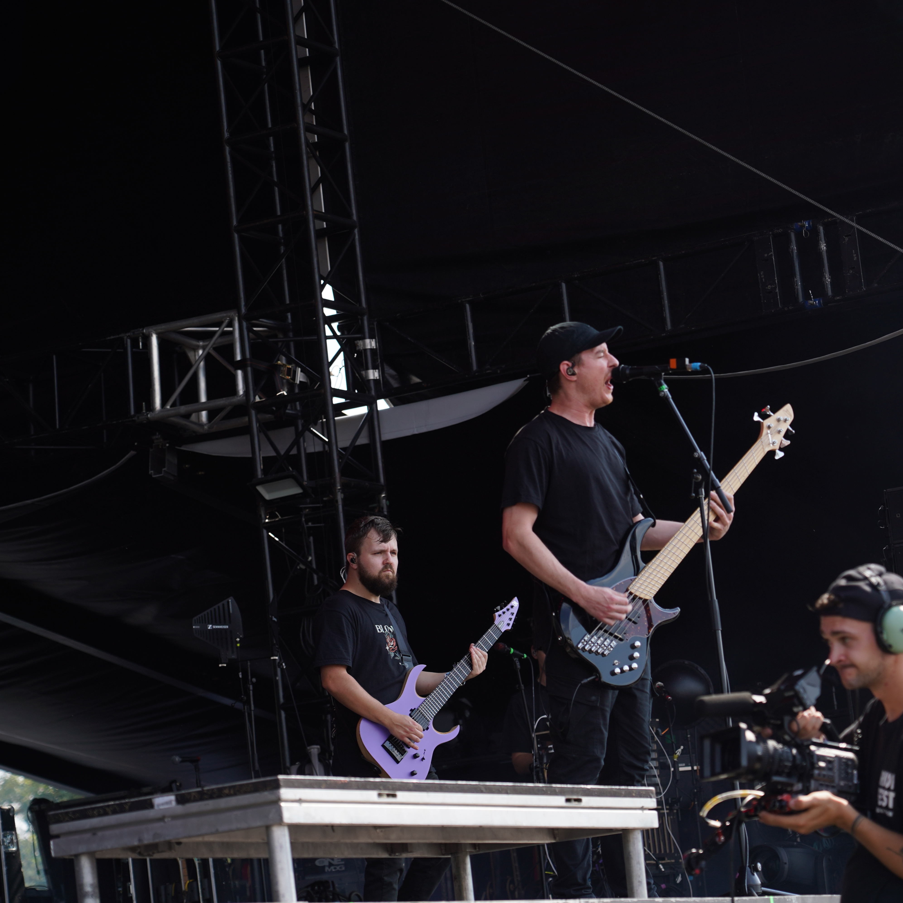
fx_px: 3955
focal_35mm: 134
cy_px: 452
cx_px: 451
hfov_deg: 13.0
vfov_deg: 13.0
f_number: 5
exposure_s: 1/320
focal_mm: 105
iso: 100
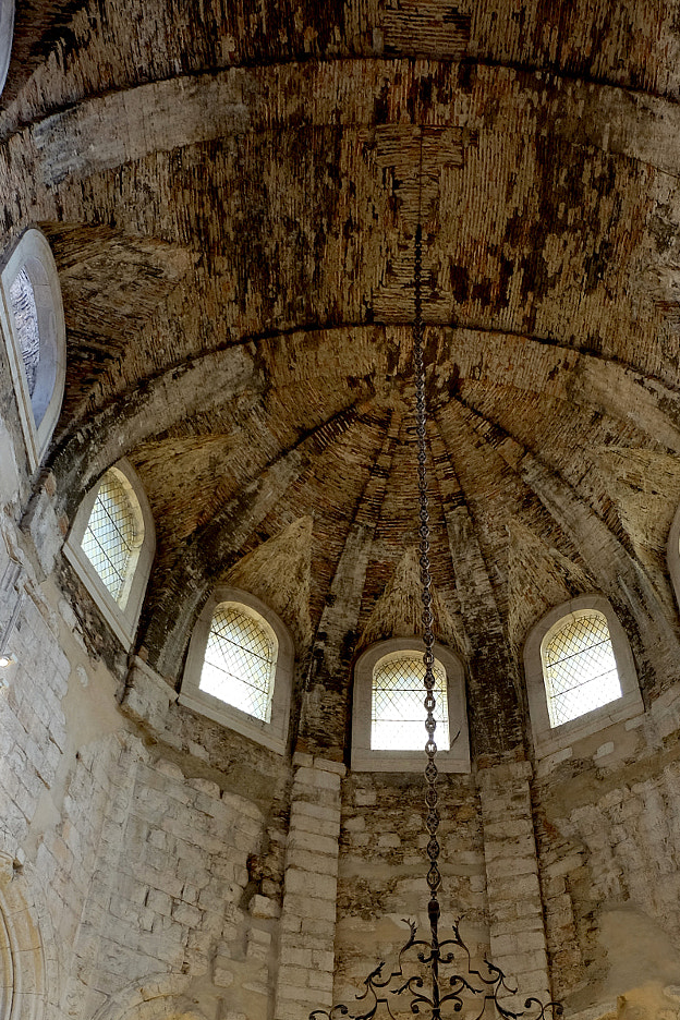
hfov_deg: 32.4
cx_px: 440
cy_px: 752
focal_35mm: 41
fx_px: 1162
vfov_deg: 45.9
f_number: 3.5
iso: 400
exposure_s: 1/75
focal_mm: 16
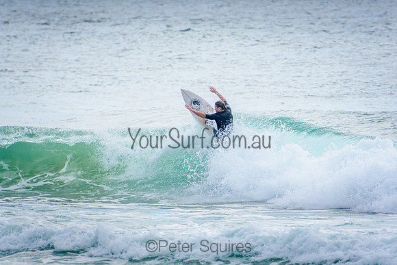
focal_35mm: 600
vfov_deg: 2.3
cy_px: 132
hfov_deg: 3.4
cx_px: 198
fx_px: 6618
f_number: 5.6
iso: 360
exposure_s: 1/2000
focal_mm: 400
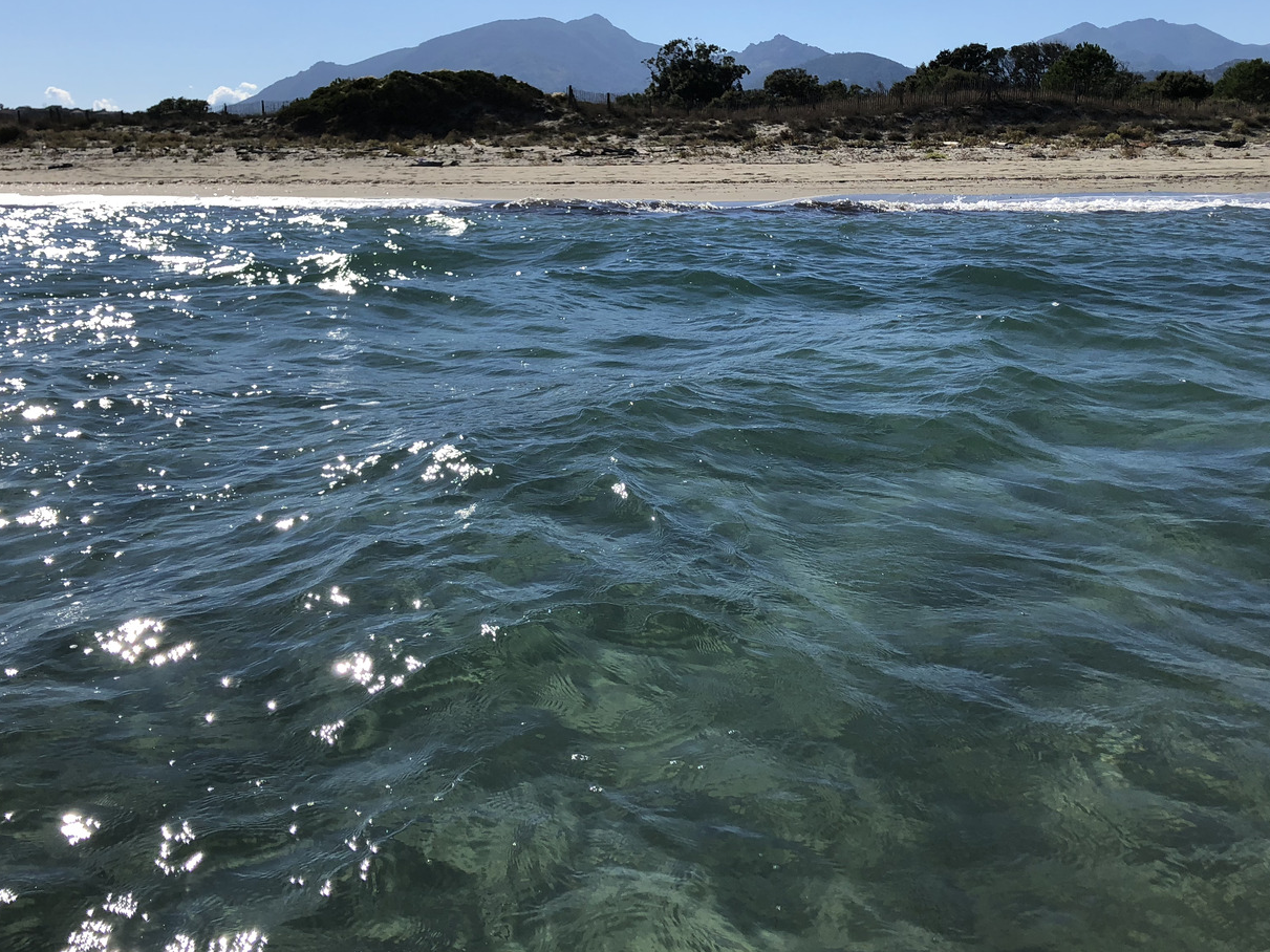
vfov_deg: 38.6
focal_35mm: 37
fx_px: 1357
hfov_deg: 50.1
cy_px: 425
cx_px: 623
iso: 20
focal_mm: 4
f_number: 1.8
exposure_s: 1/3003
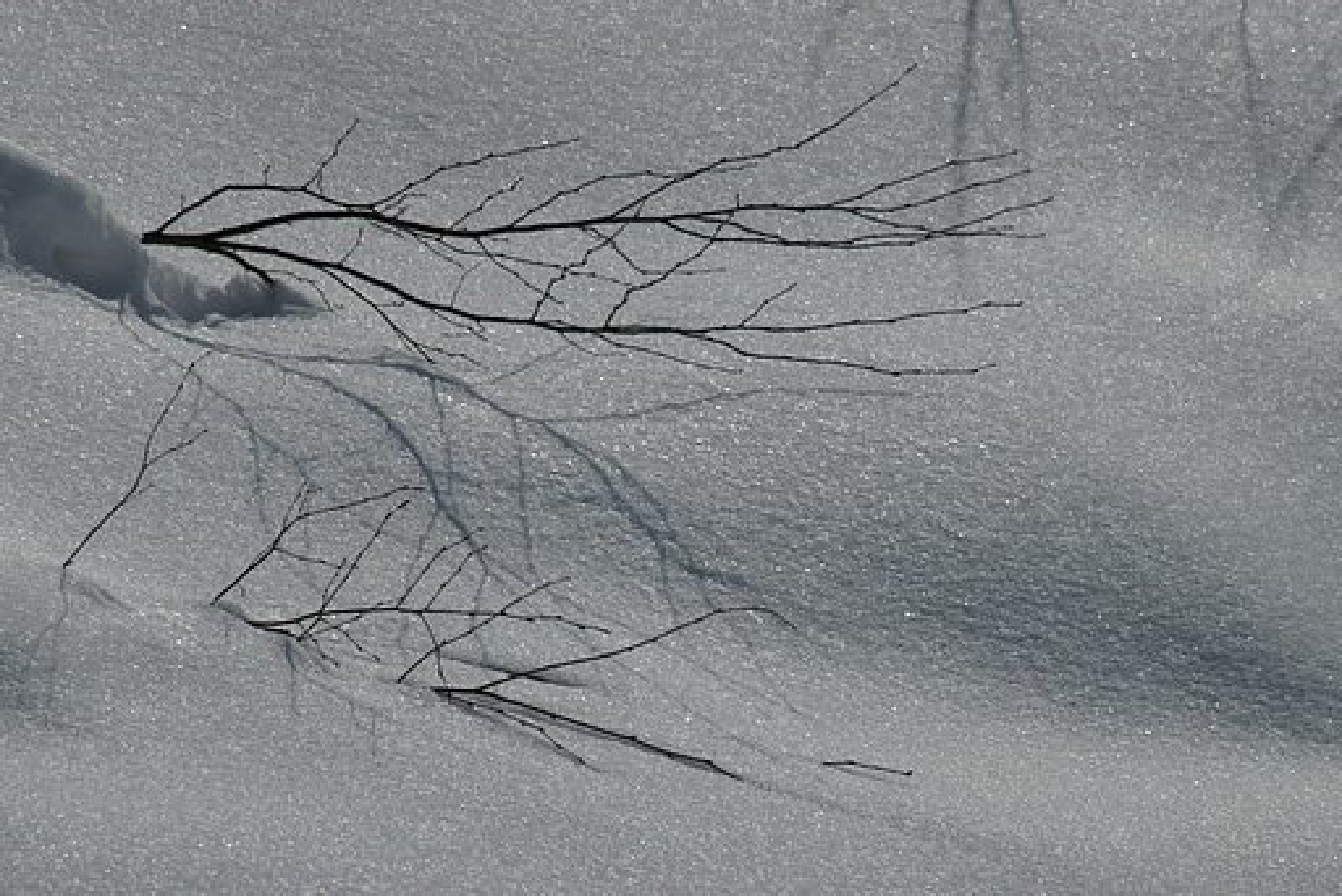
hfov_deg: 10.2
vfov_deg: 6.8
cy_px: 448
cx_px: 671
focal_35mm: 202
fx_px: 7553
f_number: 14
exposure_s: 1/2000
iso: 200
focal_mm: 135
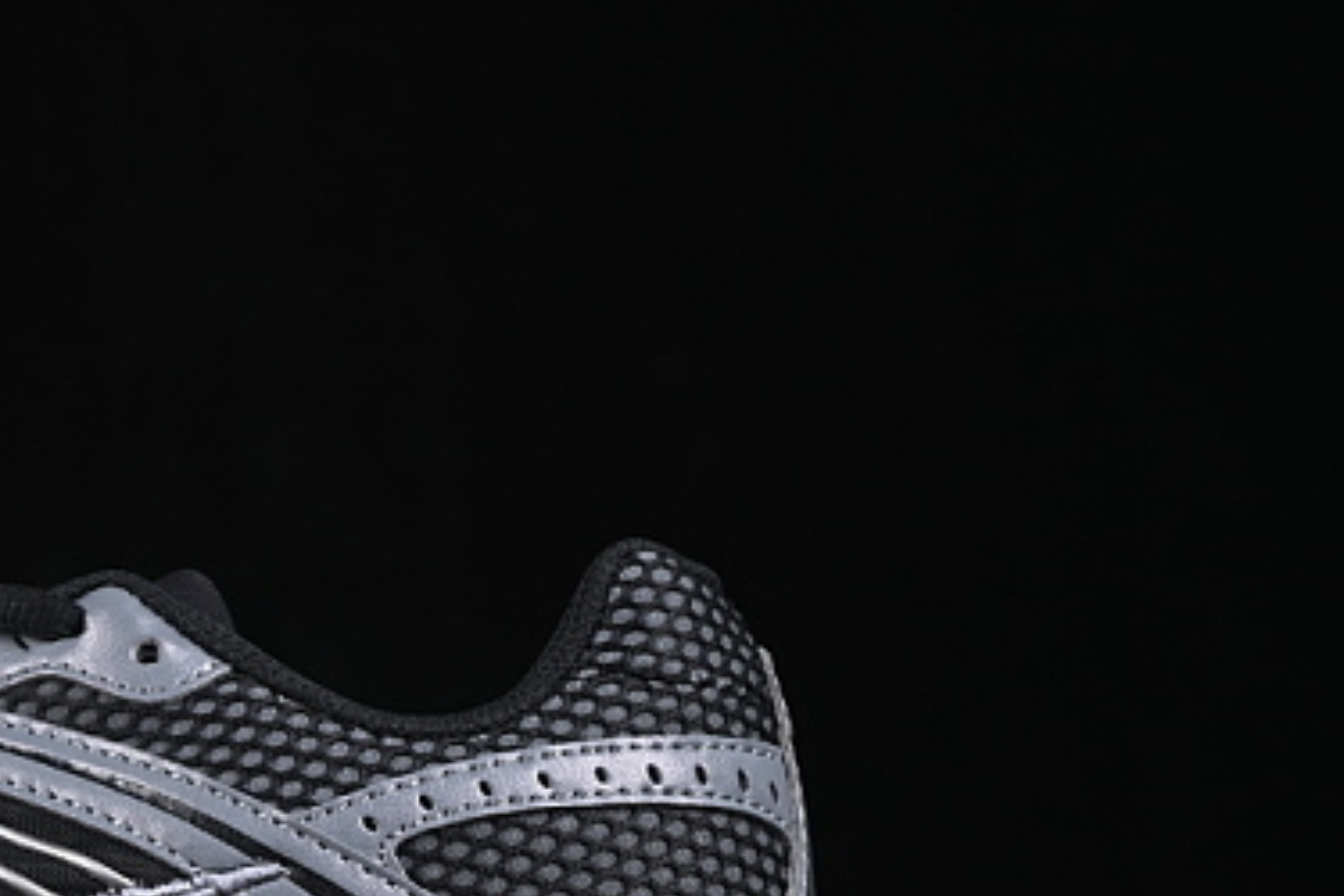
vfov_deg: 8.6
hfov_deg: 12.7
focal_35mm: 160
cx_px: -14
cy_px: 729
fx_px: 5973
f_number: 6.3
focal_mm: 50
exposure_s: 1/60
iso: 160
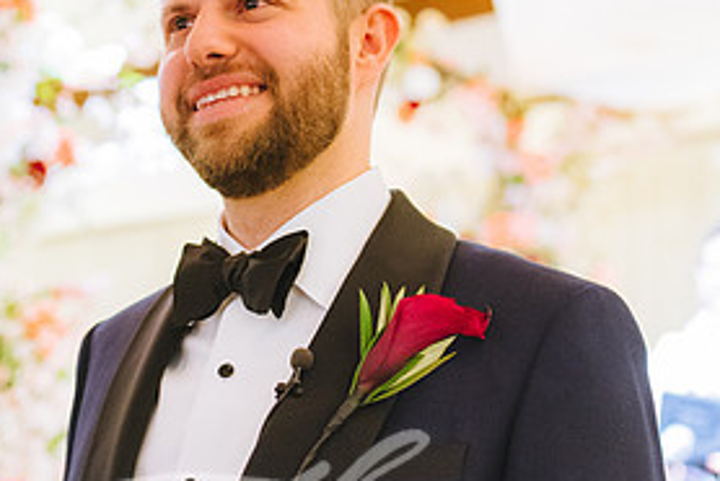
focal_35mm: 73
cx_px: 280
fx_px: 1462
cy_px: 283
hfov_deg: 27.6
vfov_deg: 18.7
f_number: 2.2
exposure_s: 1/100
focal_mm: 35
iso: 4000
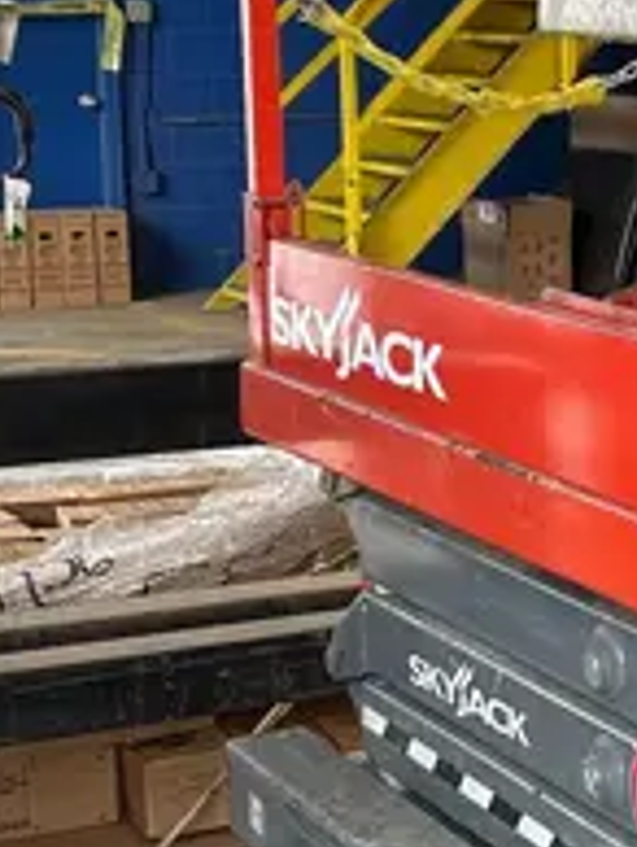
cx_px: 1012
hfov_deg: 14.0
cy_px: 434
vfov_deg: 20.0
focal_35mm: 98
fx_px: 2399
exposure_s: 1/120
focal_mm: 5.7
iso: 125
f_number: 1.5
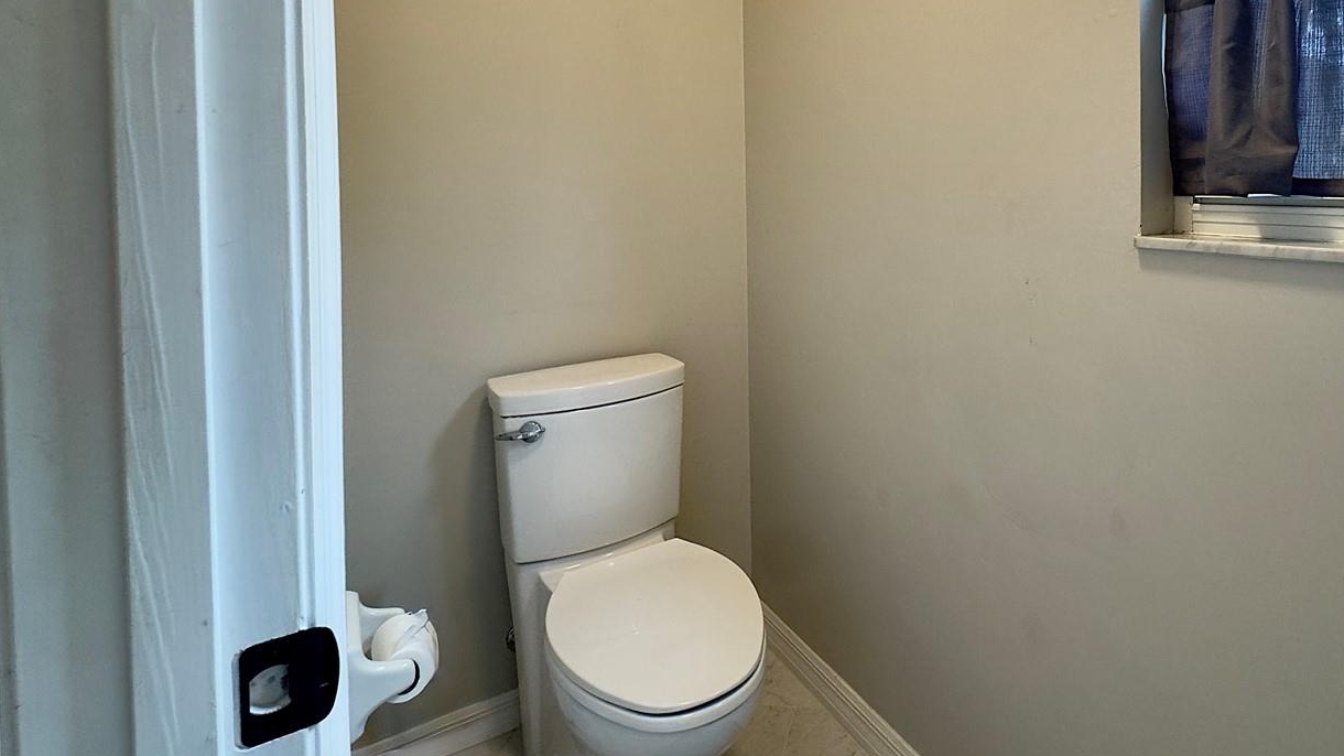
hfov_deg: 84.5
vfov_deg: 53.5
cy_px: 194
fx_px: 713
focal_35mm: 20
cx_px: 861
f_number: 2.2
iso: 250
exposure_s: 1/120
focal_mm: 2.22
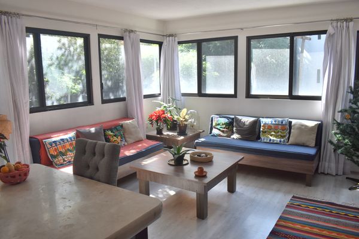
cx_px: 180
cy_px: 120
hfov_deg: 67.4
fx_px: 269
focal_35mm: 27
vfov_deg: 47.9
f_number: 4.5
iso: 400
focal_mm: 18
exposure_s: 1/250
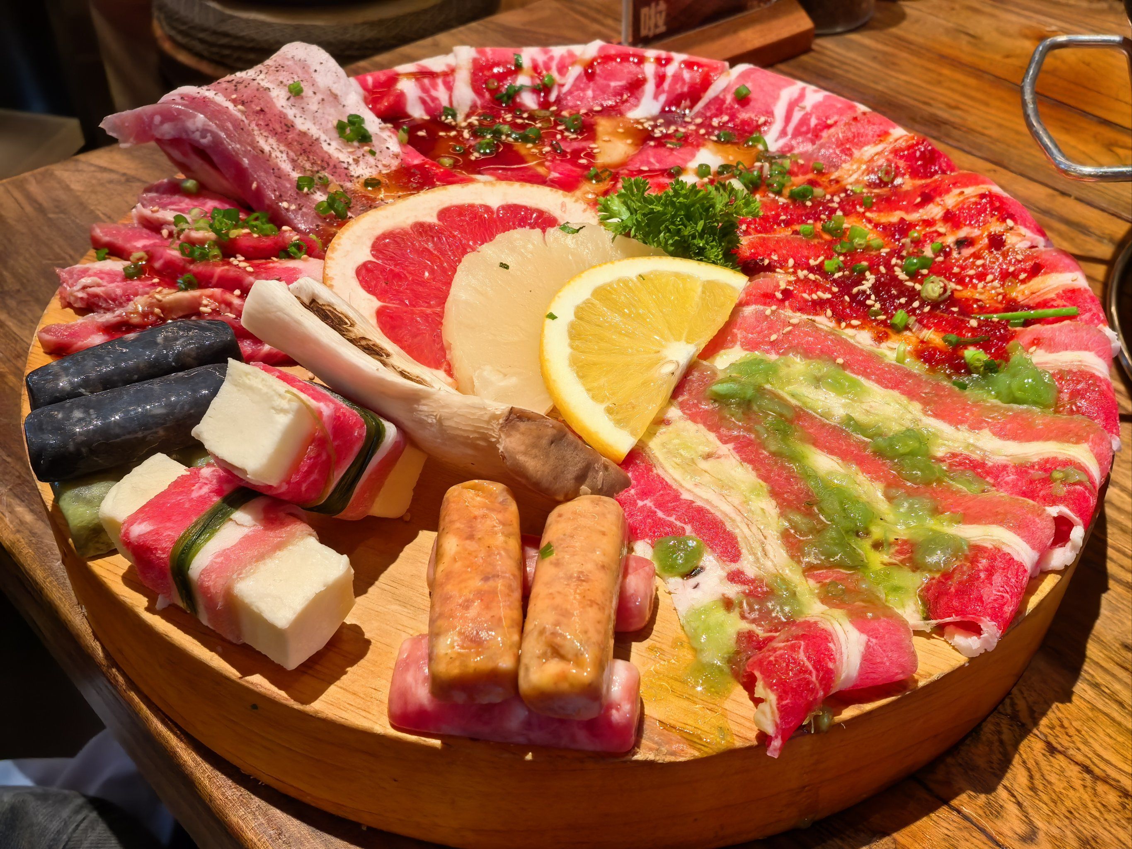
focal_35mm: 36
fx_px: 1177
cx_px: 566
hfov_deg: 51.4
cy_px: 424
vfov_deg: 39.7
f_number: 2.8
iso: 200
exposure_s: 1/50
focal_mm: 5.75
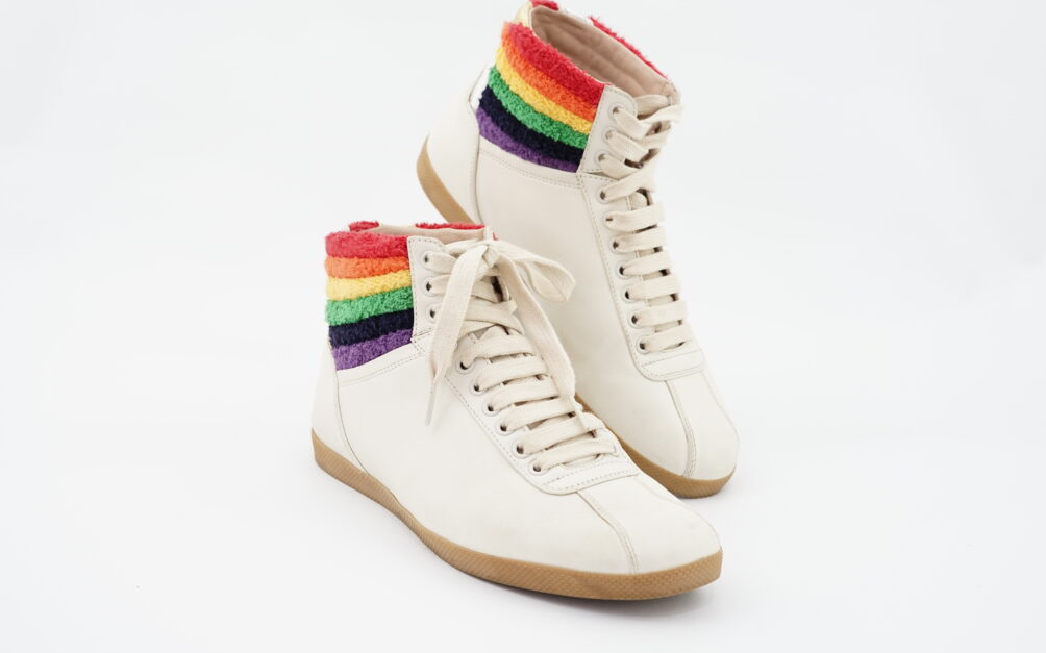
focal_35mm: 52
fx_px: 1482
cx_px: 525
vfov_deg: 24.9
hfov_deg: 38.9
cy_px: 308
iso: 640
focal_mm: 50
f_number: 6.3
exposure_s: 1/15
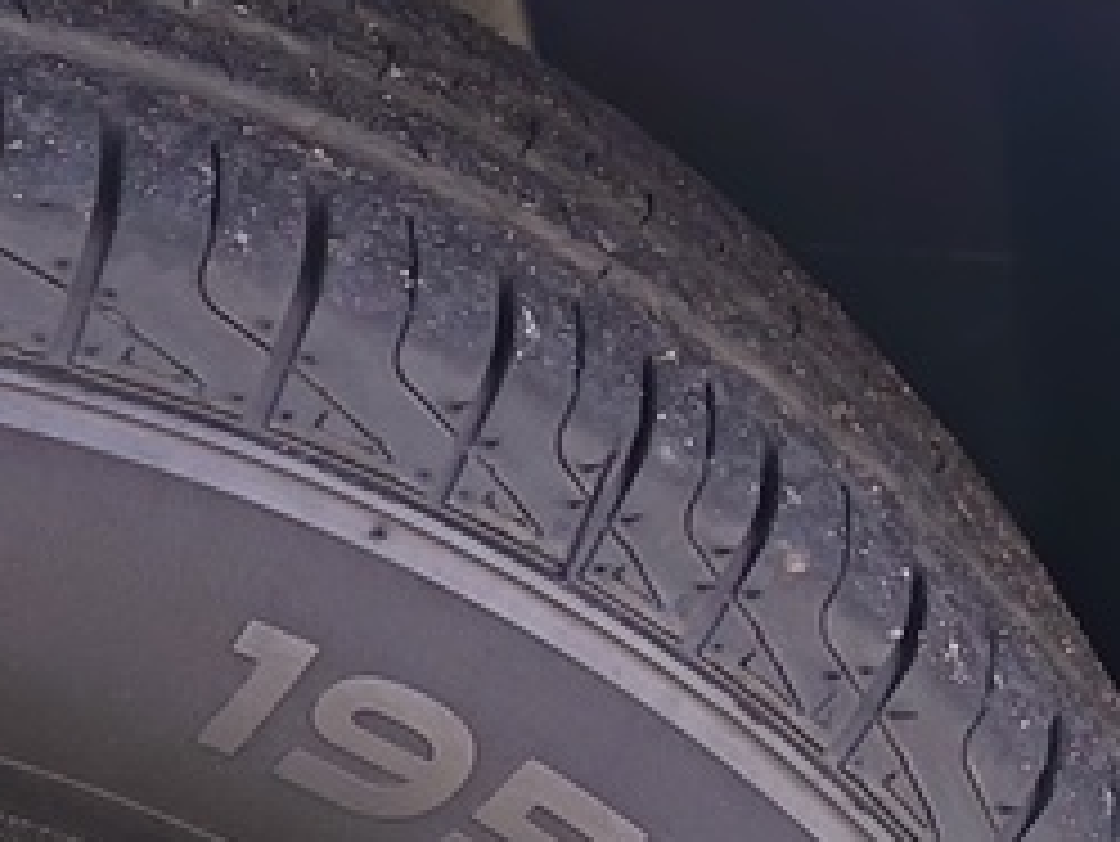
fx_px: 4791
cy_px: 1463
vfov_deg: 9.6
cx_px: -580
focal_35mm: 148
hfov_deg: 12.6
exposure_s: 1/100
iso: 390
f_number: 1.75
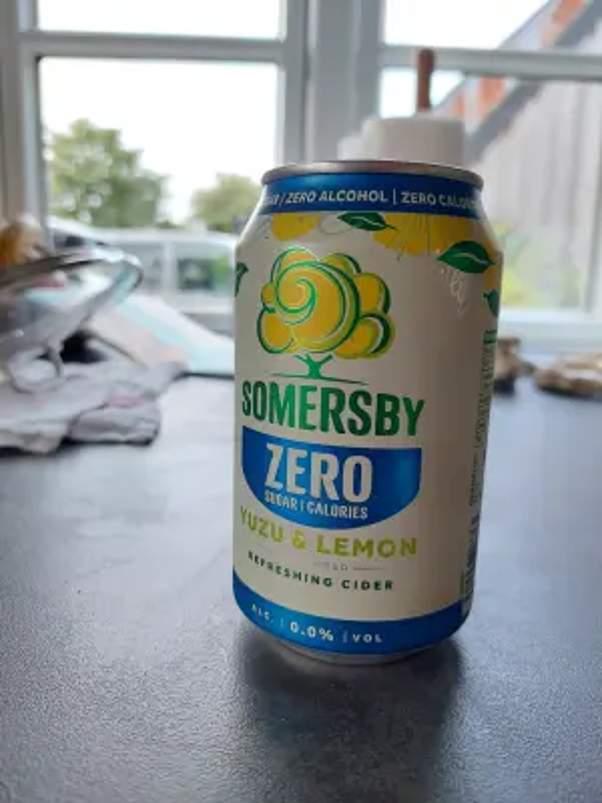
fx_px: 557
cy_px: 402
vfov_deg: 71.6
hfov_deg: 56.8
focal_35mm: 24
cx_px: 301
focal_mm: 5.23
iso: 320
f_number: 1.8
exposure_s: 1/50
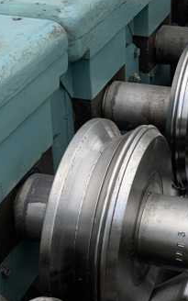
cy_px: 88
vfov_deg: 27.2
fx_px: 615
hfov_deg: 17.3
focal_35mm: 75
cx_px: 141
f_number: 1.8
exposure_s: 1/739
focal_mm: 3
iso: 16
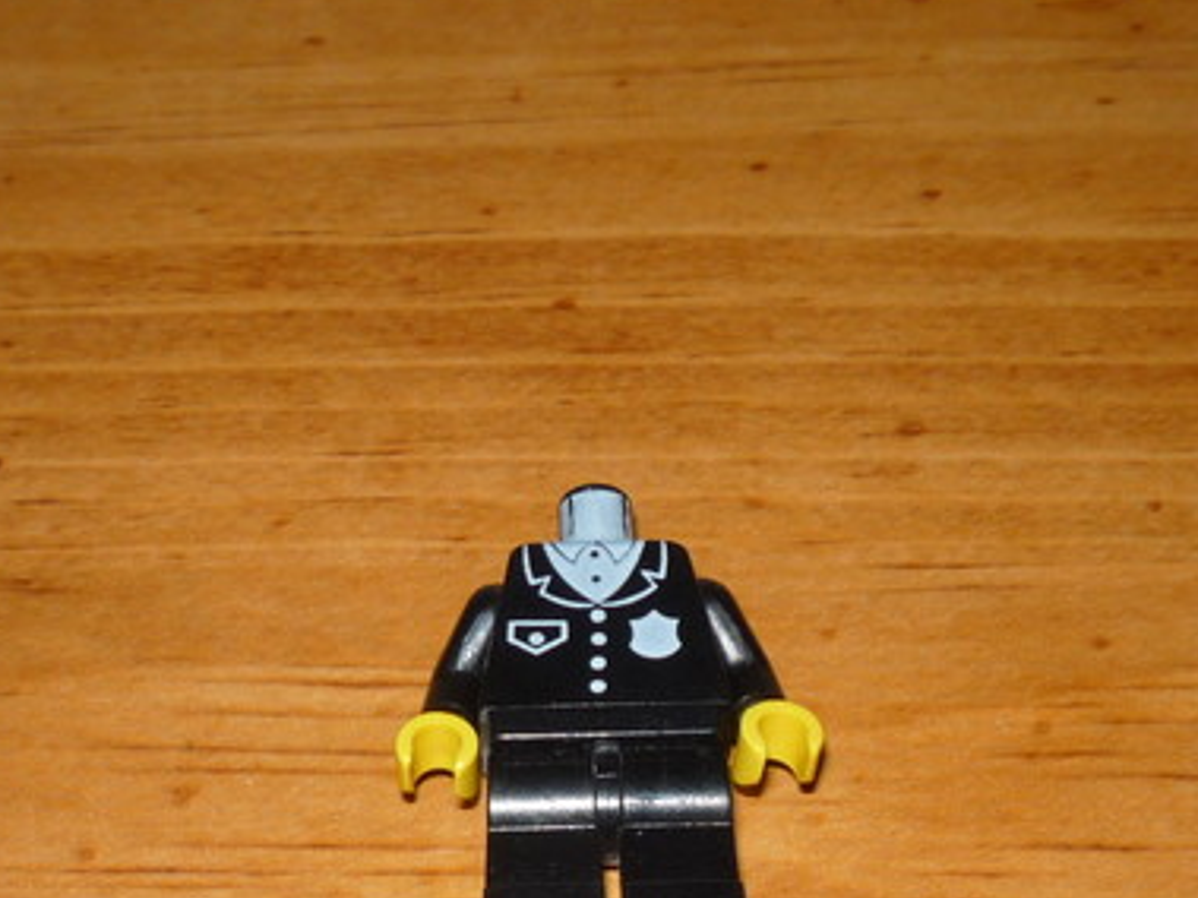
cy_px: 893
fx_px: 2629
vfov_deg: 18.9
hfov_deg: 25.7
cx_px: 623
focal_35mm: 76
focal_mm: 5.2
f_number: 4
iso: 100
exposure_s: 1/30
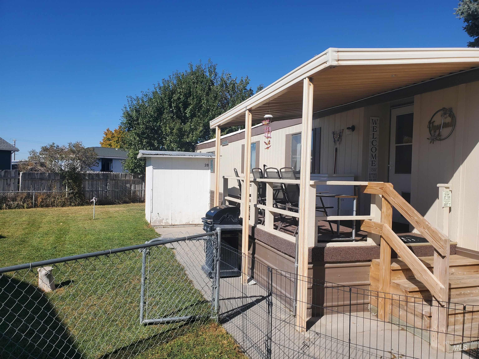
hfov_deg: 67.3
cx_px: 240
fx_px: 360
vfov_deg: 53.1
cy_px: 180
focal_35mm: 26
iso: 50
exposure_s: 1/2562
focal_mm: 4.3
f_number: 2.4
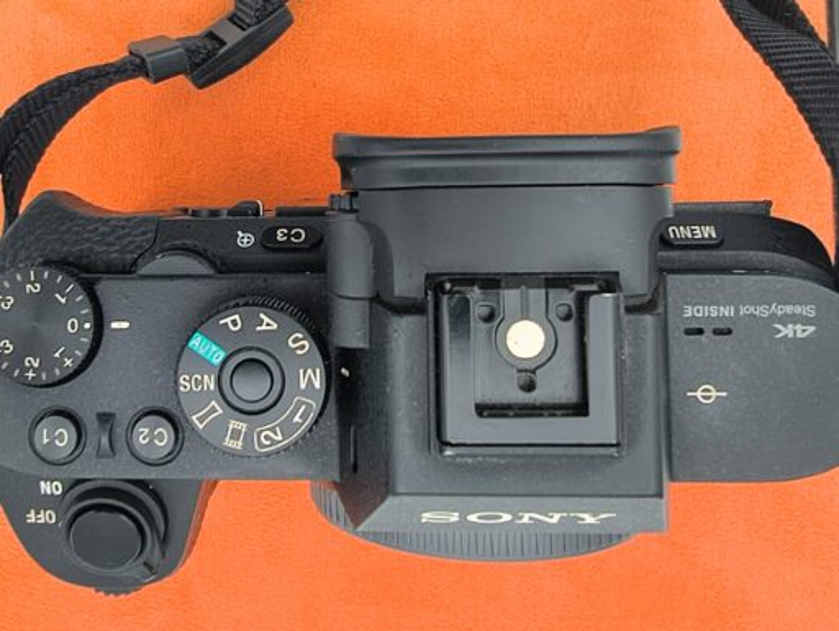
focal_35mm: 24
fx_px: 582
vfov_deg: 56.9
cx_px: 420
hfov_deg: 71.5
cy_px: 316
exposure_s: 1/50
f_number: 2
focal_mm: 1.83
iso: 127
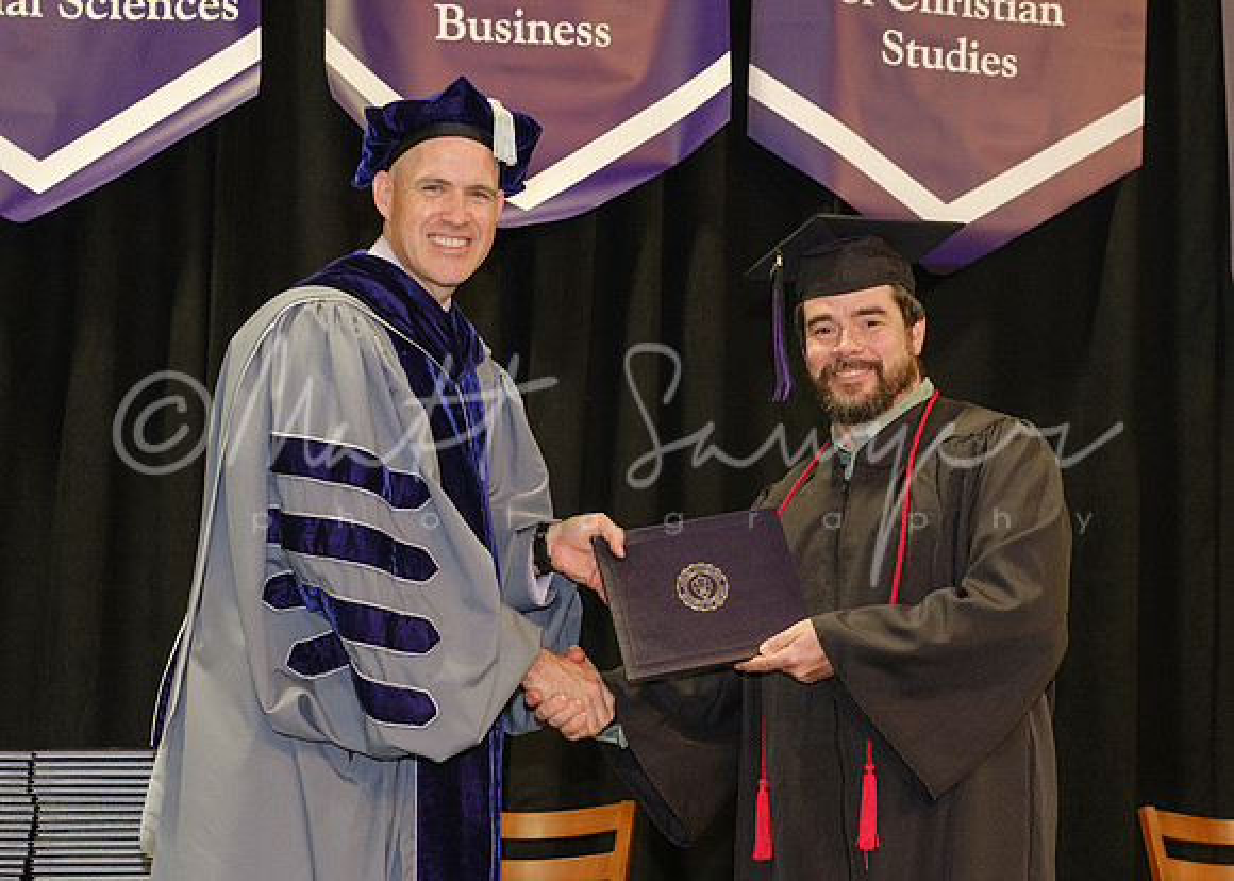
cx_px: 553
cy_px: 595
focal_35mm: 68
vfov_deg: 20.8
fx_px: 2391
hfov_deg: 28.9
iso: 1250
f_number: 3.6
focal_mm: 32.1
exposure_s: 1/125
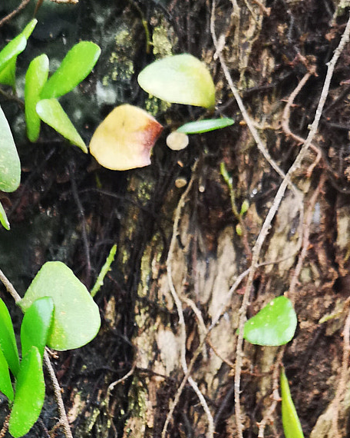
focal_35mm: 74
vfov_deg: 23.3
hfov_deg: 20.5
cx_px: 81
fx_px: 958
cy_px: 542
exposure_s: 1/33.3
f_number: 1.8
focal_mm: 3.95
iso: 160
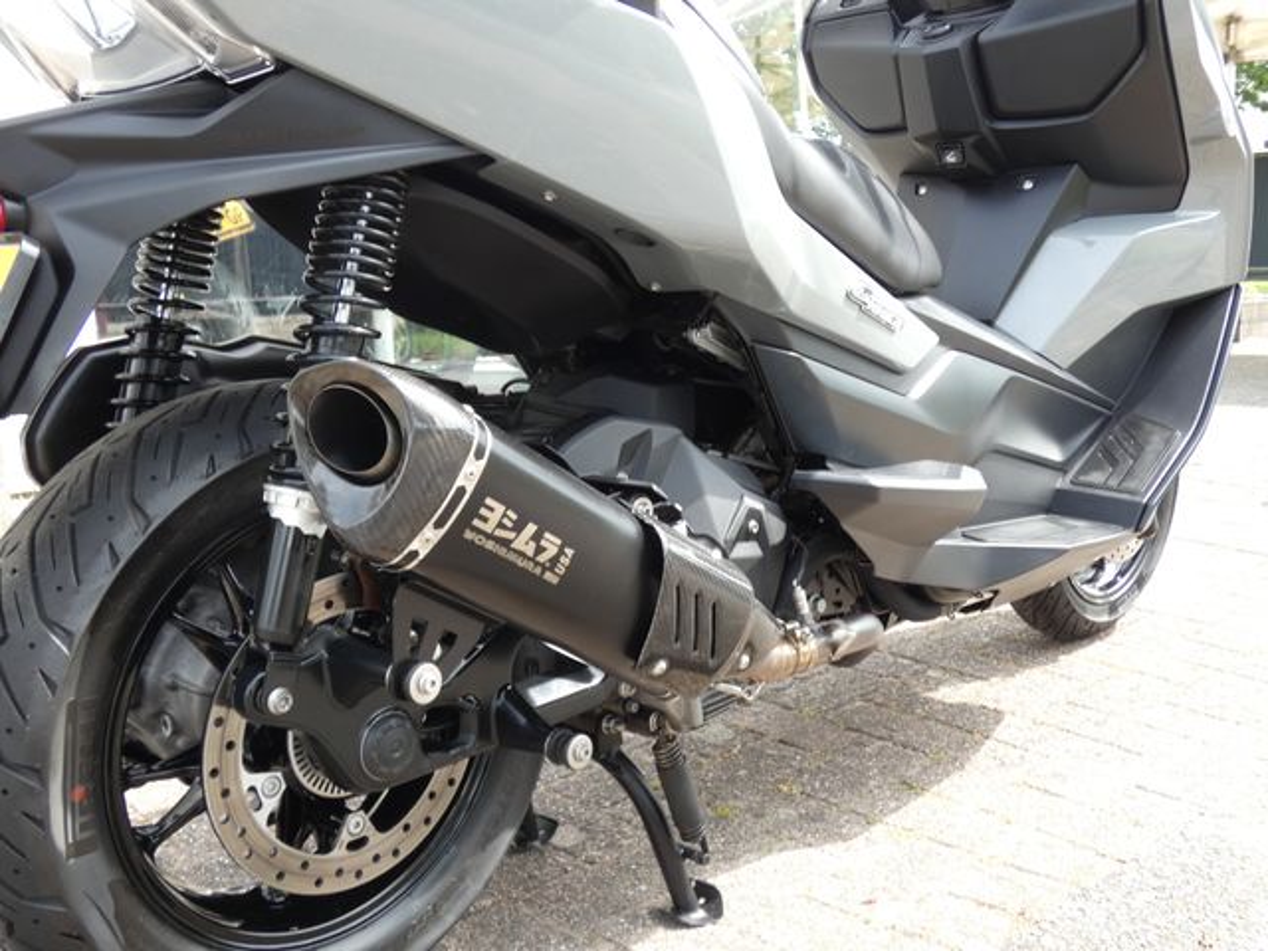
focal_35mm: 36
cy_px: 476
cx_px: 634
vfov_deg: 39.7
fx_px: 1319
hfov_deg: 51.4
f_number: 3.5
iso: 80
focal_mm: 6.5
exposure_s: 1/80
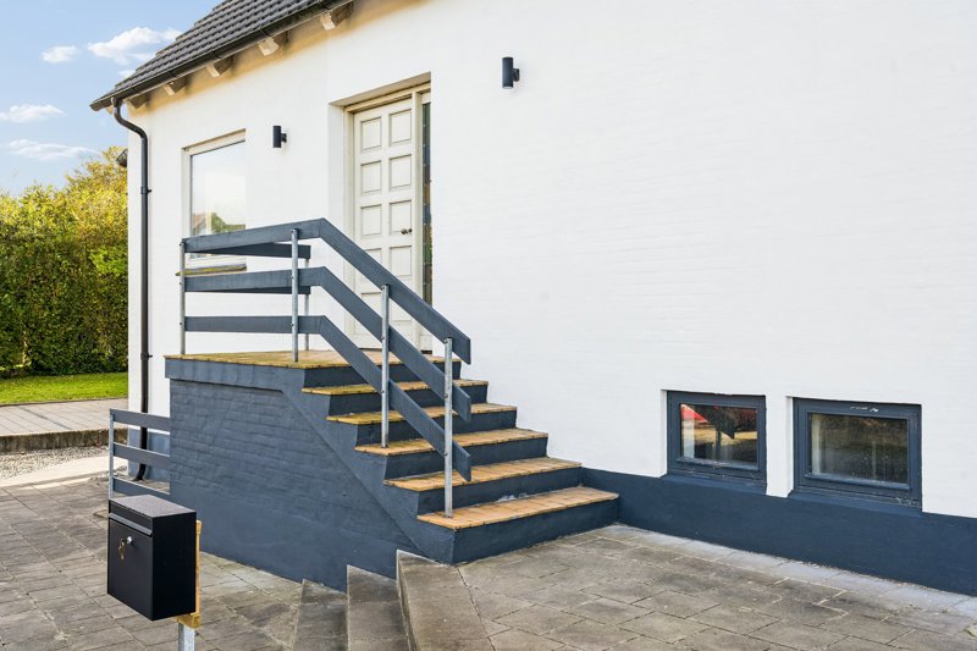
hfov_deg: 56.5
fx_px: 909
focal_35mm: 34
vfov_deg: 39.4
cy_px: 326
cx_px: 488
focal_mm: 33.5
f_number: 8
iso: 200
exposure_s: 1/50
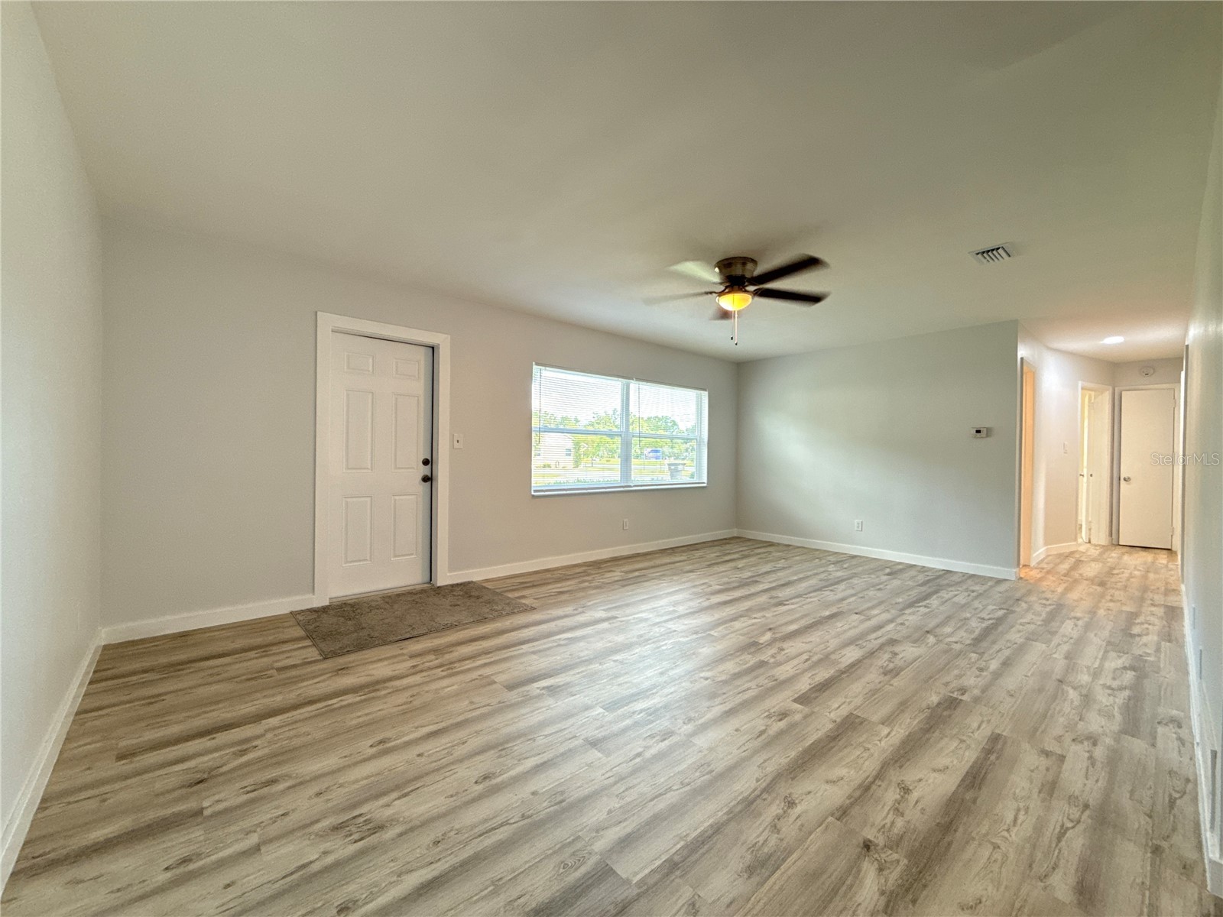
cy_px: 458
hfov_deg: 102.1
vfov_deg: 85.7
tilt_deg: -0.2
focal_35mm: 14
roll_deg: -1.2
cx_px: 612
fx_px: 495
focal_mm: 2.22
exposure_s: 1/60
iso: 320
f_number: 2.2
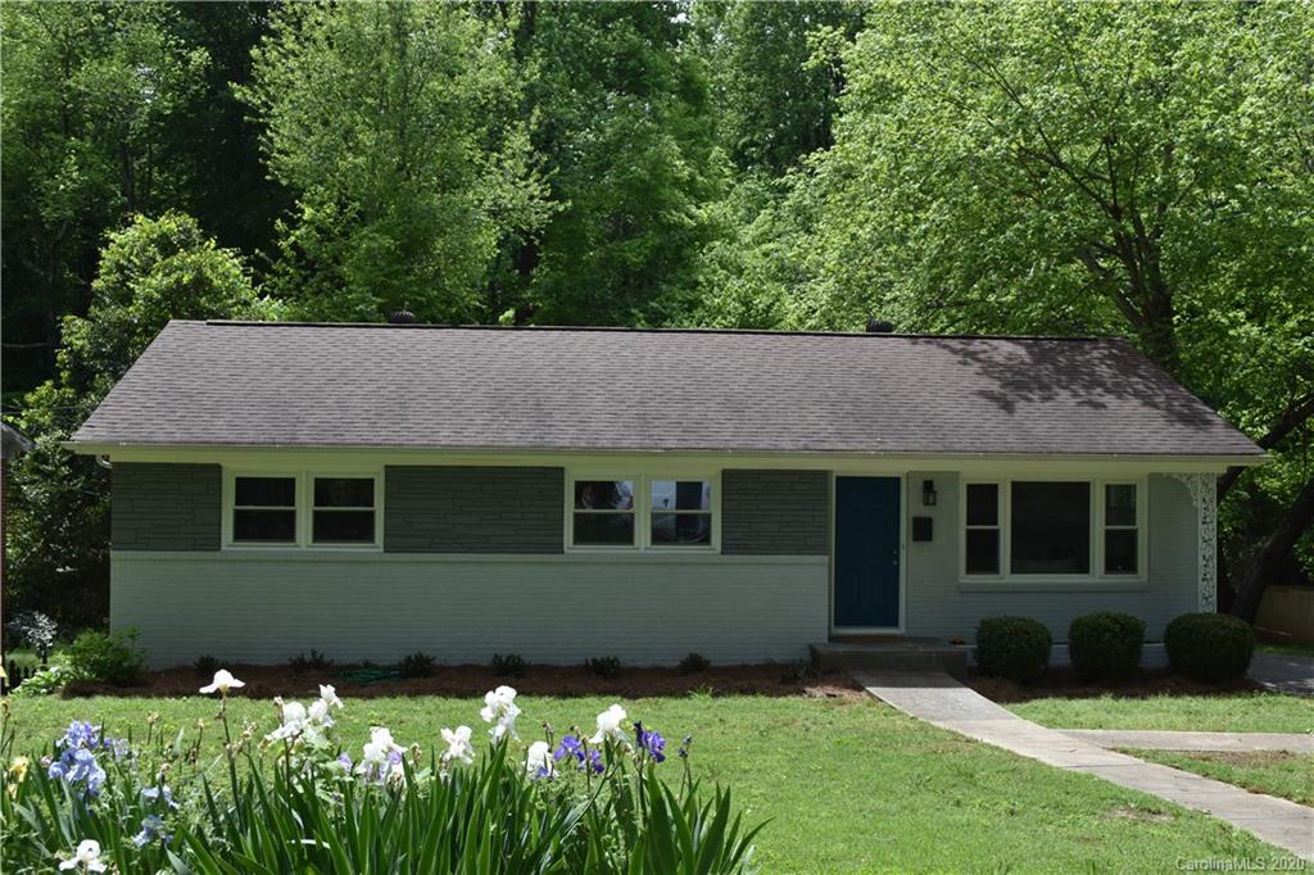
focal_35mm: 39
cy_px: 438
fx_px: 1423
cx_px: 657
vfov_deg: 34.2
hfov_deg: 49.6
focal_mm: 26
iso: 400
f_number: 8
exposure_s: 1/500
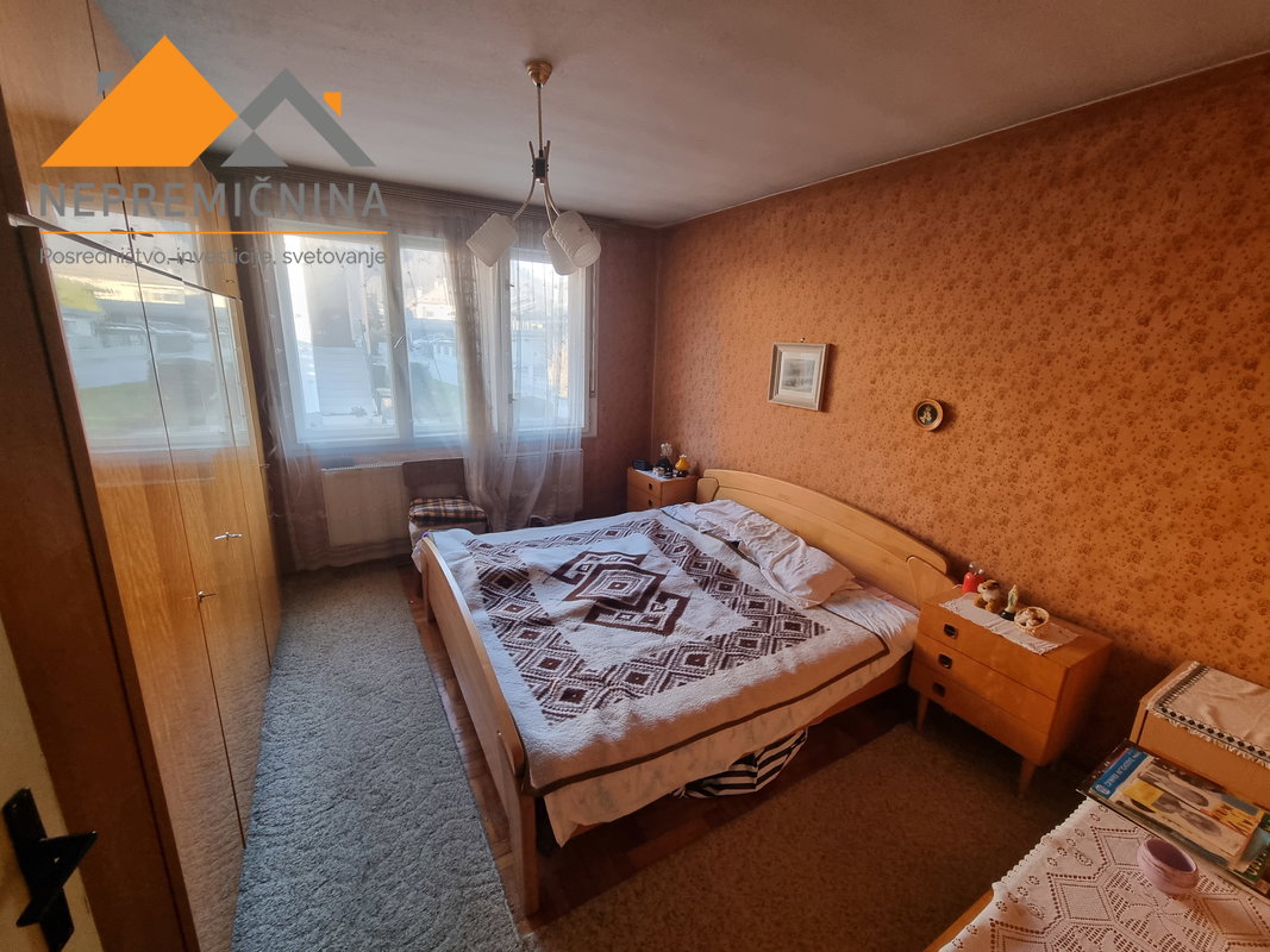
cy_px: 476
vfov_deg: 89.9
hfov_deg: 106.2
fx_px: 477
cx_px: 635
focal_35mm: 13
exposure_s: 1/50
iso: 250
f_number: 2.2
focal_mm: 2.2
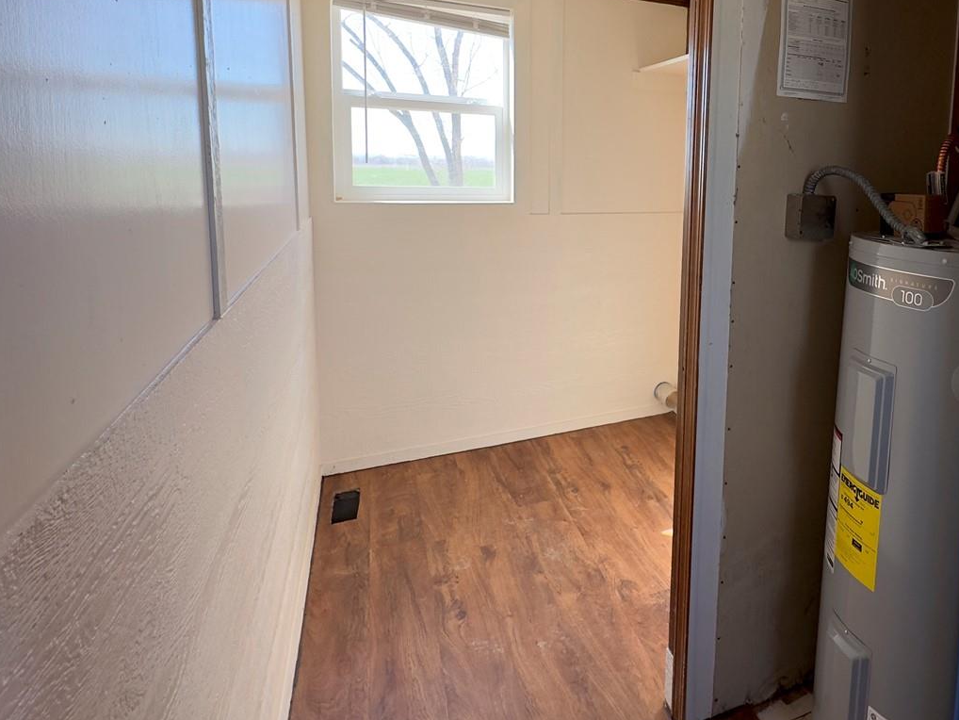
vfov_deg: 59.3
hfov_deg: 73.1
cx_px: 668
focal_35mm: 22
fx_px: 610
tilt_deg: -4.8
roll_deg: -1.7
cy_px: 223
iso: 50
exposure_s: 1/99
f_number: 2.2
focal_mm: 2.22
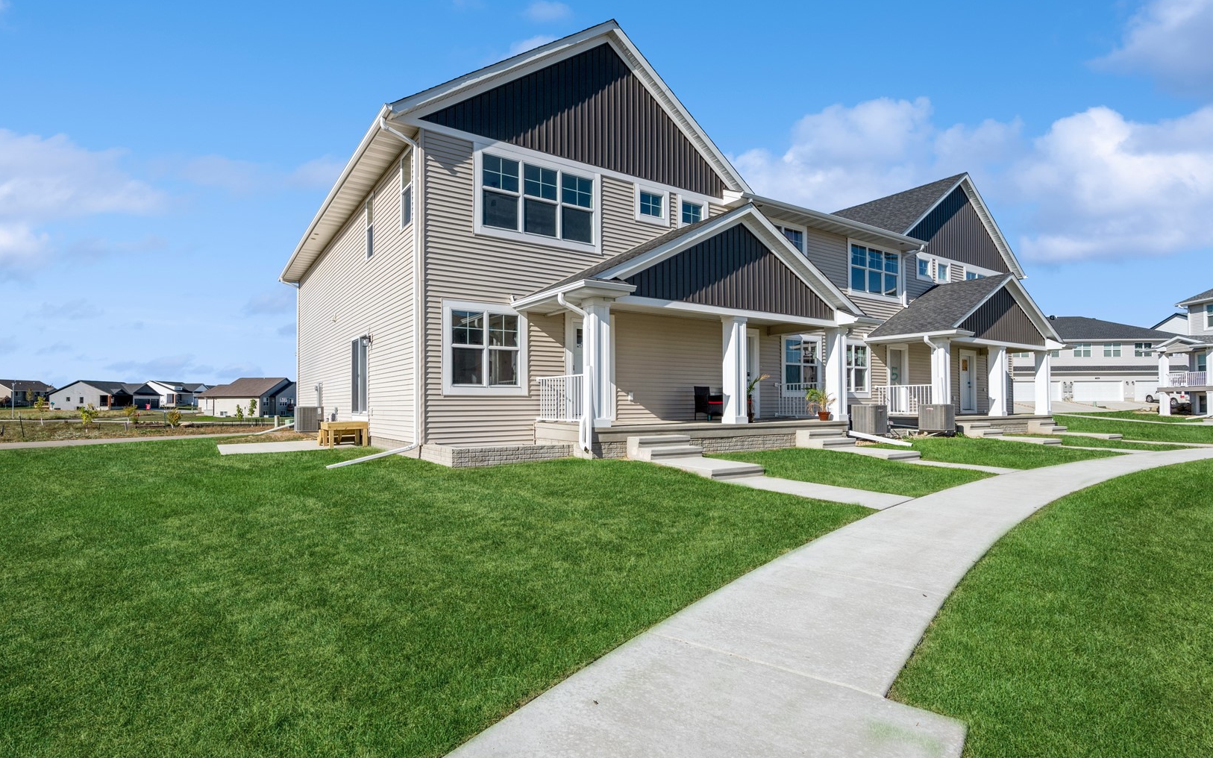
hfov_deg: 92.6
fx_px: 580
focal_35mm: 18
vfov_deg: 66.3
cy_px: 396
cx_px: 582
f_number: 8
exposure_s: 1/640
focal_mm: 16.5
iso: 200
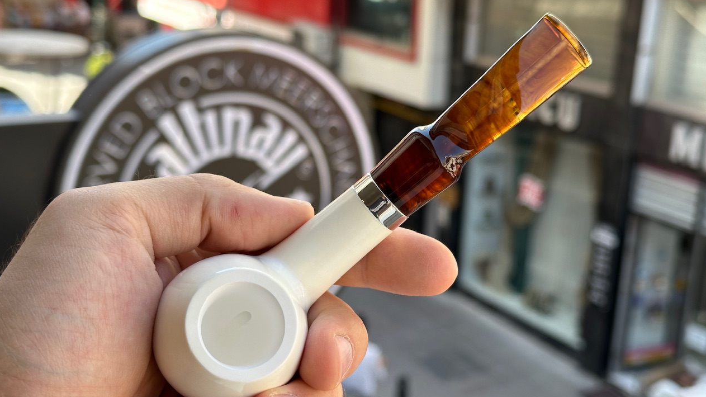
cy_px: 230
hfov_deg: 39.2
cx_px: 356
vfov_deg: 22.6
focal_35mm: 53
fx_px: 992
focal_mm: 6.86
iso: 64
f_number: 1.78
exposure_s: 1/439
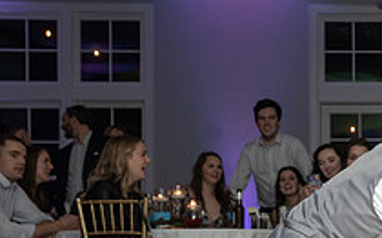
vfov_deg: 14.1
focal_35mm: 91
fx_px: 947
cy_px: 240
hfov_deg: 20.7
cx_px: 504
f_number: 5.6
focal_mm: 30
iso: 2000
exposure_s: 1/250
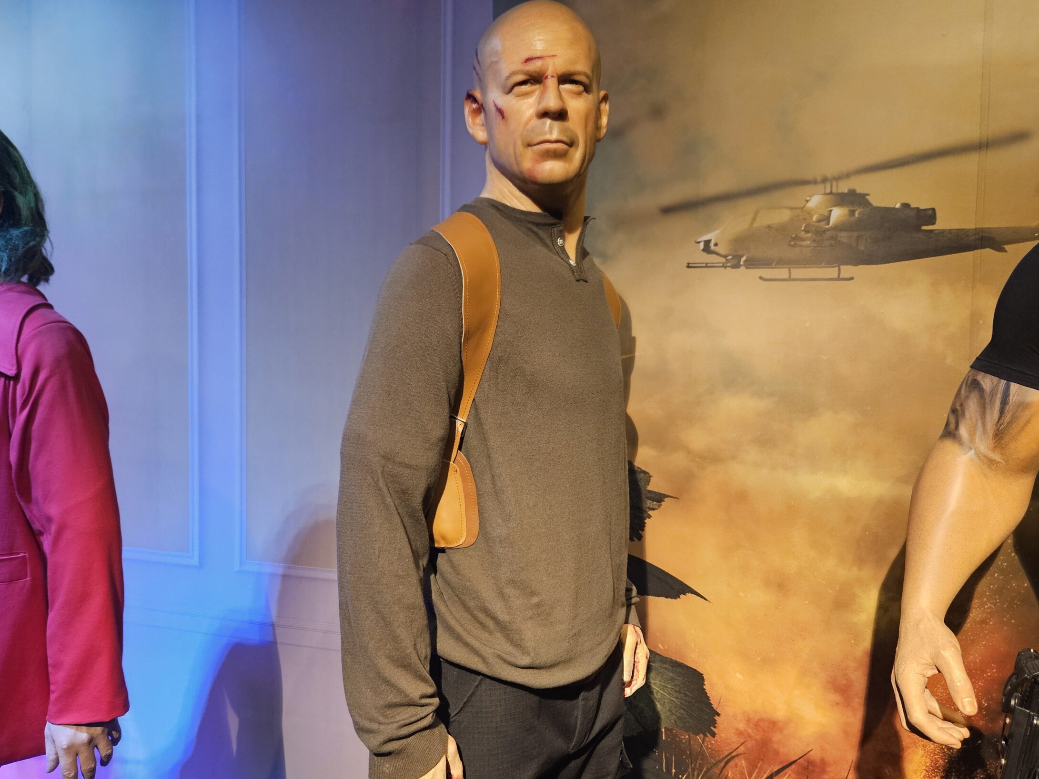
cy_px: 412
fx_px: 810
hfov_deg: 65.3
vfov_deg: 51.3
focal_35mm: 27
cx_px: 500
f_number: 1.8
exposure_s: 1/40
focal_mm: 5.4
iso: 500
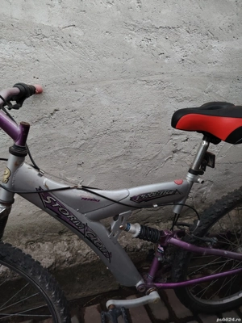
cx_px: 121
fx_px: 224
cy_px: 162
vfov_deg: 71.6
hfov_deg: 56.8
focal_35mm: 24
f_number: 1.75
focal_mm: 5.25
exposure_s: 1/20
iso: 3059
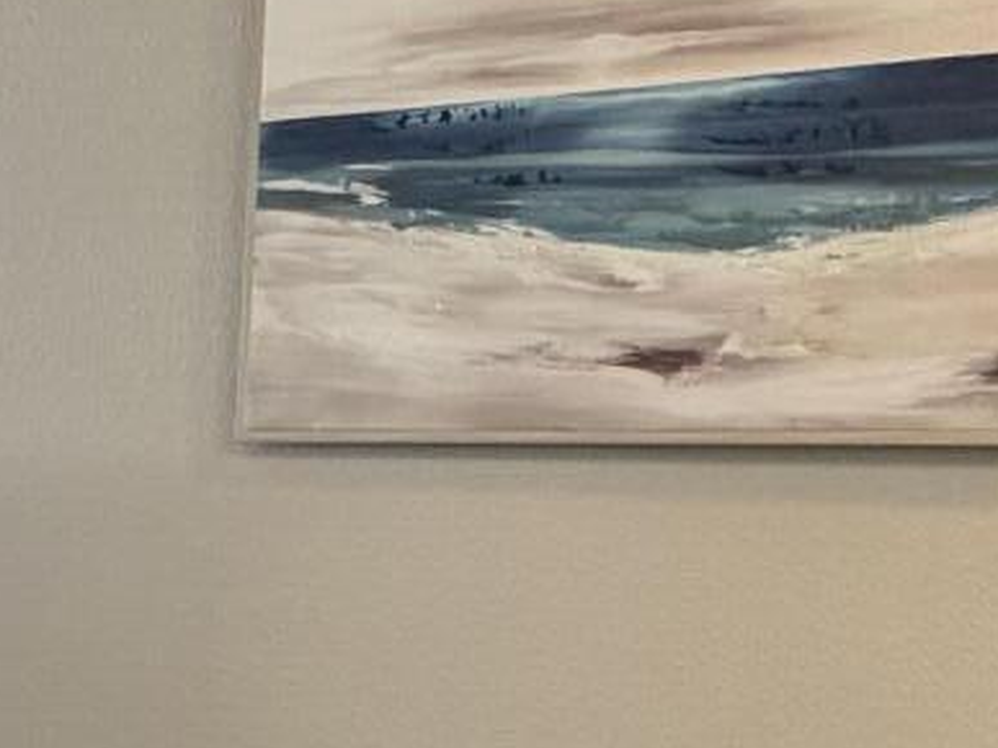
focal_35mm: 124
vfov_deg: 11.7
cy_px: 867
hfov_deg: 13.3
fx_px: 3574
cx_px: -1114
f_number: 1.78
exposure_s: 1/60
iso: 320
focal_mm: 6.76
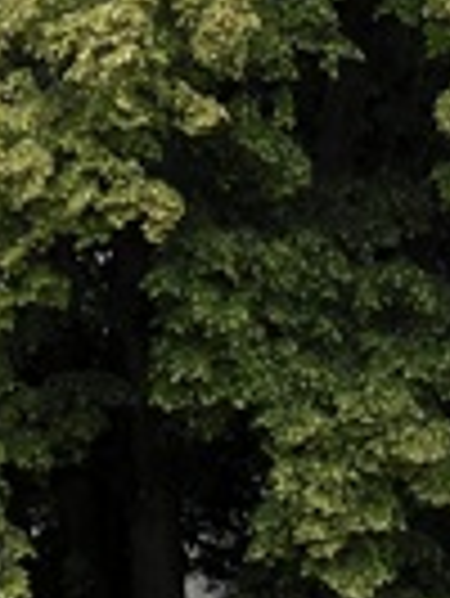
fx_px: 8843
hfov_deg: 2.9
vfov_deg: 3.9
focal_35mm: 511
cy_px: 616
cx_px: 1120
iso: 100
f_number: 4
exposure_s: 1/320
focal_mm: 15.2
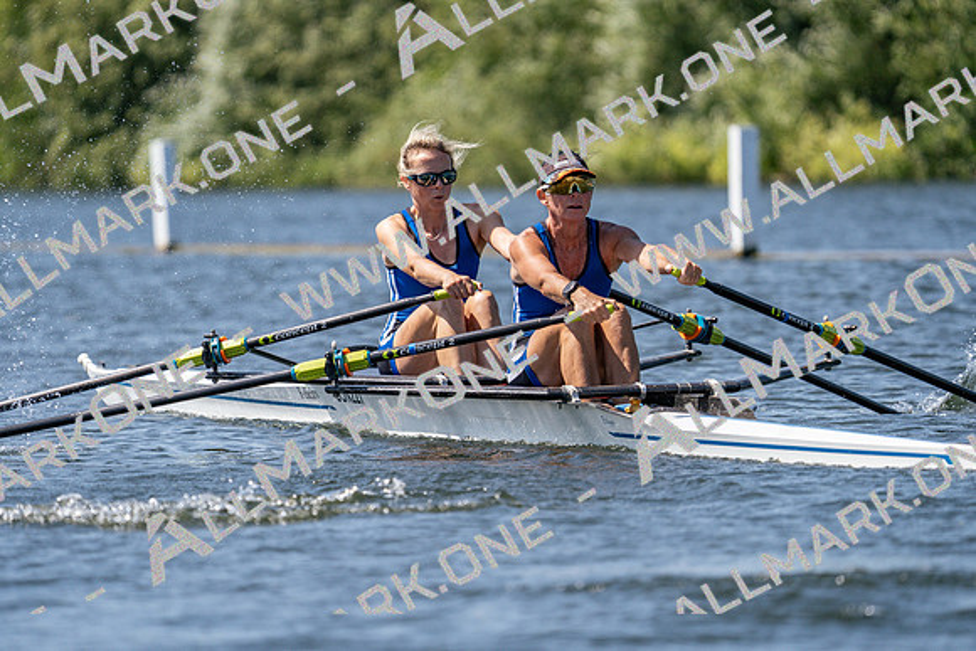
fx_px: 10440
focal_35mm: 385
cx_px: 488
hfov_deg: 5.4
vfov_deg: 3.6
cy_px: 326
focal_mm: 385
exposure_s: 1/2000
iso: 320
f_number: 6.3
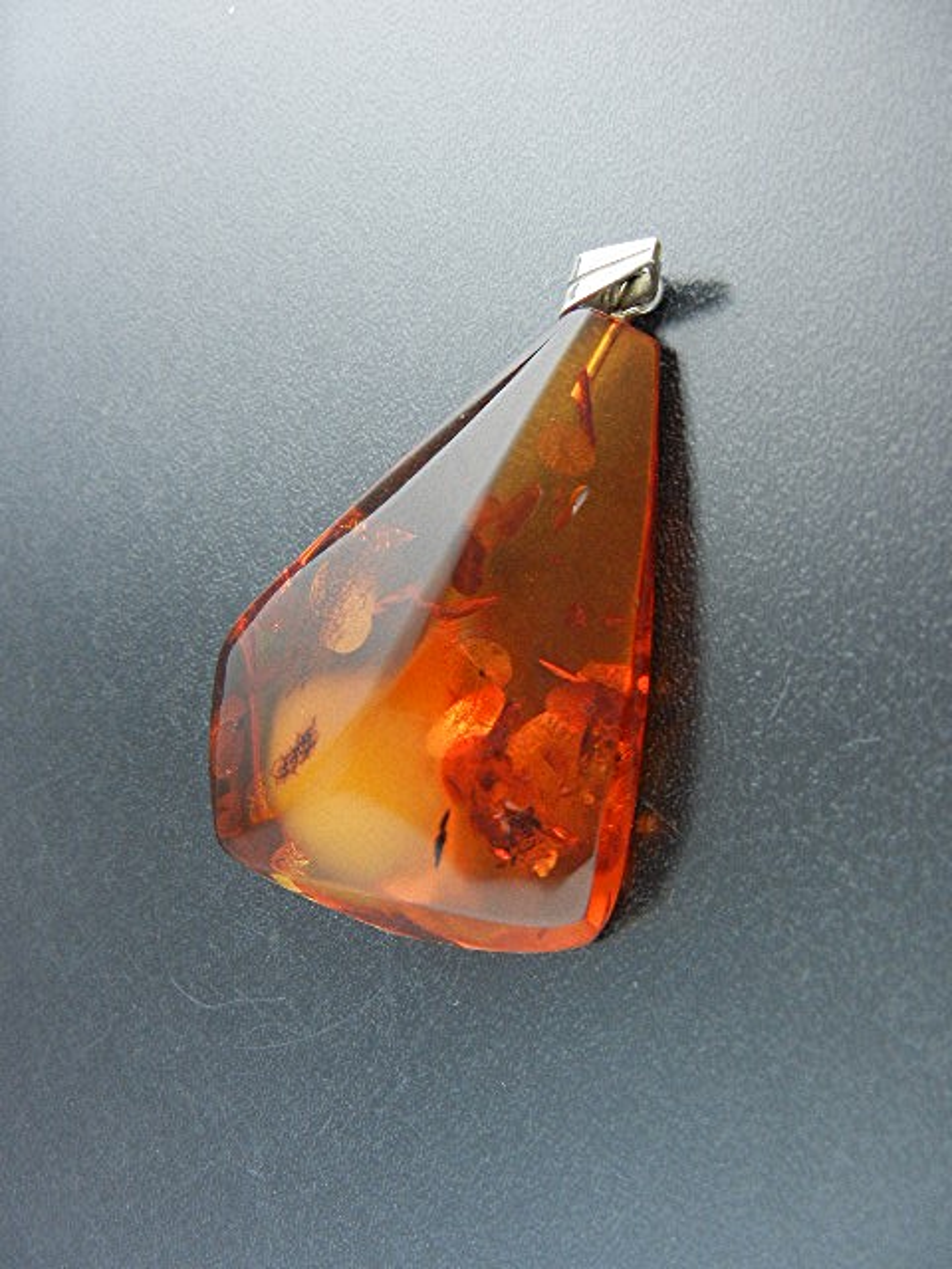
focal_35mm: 34
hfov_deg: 41.8
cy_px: 634
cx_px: 476
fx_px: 1247
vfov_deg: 54.0
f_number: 3.6
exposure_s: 1/6.3
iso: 200
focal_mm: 6.2
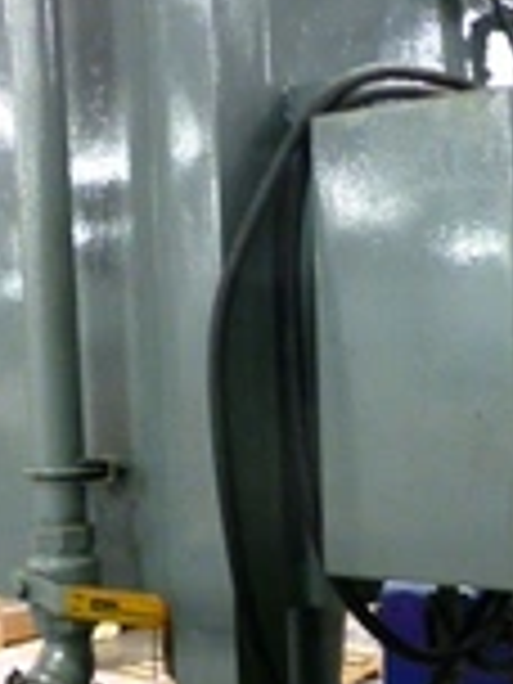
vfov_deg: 30.4
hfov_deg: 23.2
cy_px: 486
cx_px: 333
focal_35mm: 63
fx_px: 1245
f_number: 3.3
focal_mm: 4.3
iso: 400
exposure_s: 1/8
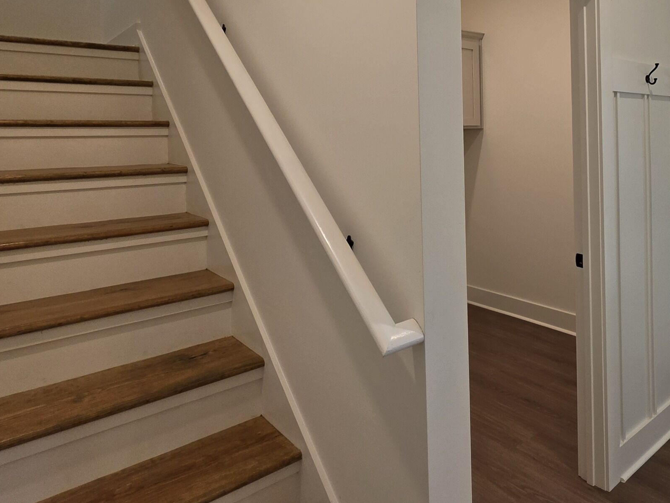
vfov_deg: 53.1
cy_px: 144
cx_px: 514
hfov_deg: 64.6
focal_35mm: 25
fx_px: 484
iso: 50
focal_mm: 2.2
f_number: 1.9
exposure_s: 1/120
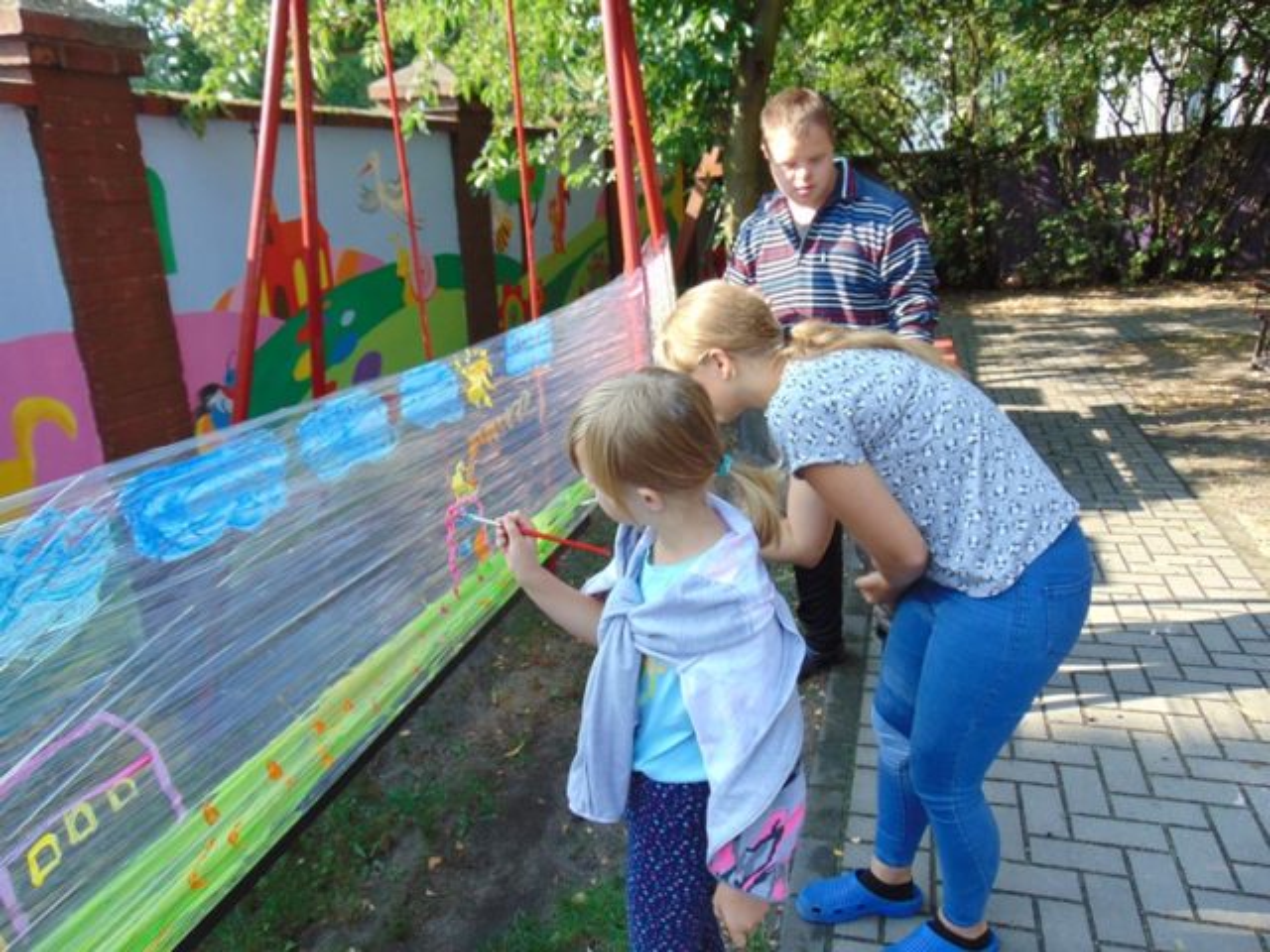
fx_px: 917
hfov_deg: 69.4
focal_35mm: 25
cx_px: 635
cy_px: 476
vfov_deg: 54.9
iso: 80
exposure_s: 1/160
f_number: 3
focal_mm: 4.5
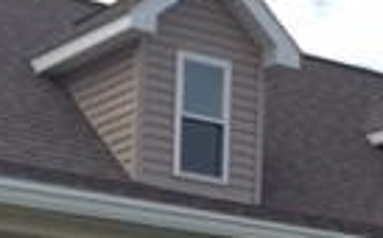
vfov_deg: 8.8
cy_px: 384
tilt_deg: +3.4
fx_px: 1500
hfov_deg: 14.4
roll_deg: -2.5
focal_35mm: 144
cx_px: 344
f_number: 2.2
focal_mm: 4.15
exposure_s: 1/860
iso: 32
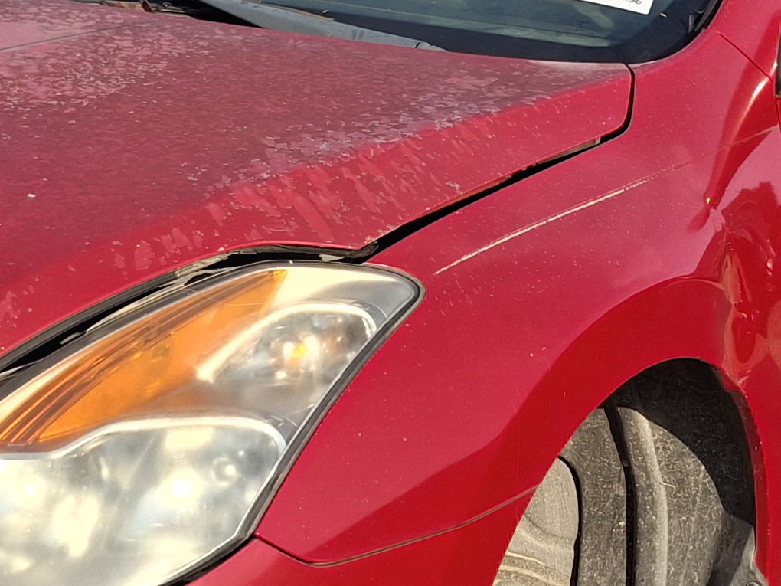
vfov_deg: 14.7
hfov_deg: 19.6
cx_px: 462
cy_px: 100
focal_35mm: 100
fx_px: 2256
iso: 32
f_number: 1.8
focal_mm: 4.69
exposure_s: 1/1193
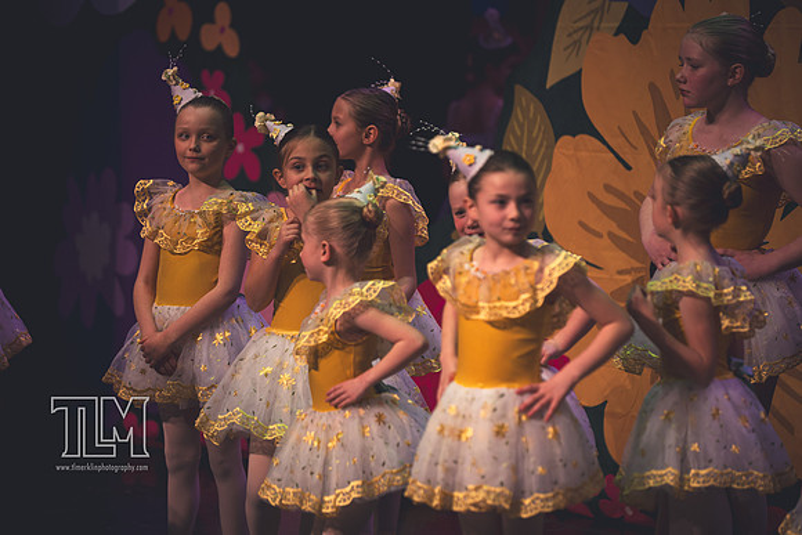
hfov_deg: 11.7
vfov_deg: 7.9
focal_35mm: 175
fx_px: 3899
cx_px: 401
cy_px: 268
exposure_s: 1/250
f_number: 2.8
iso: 500
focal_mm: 175
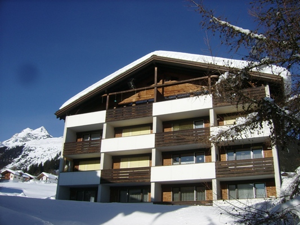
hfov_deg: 52.6
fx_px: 303
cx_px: 150
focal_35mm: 35
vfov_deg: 40.7
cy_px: 112
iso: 50
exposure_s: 1/706
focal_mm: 5.95
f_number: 5.8
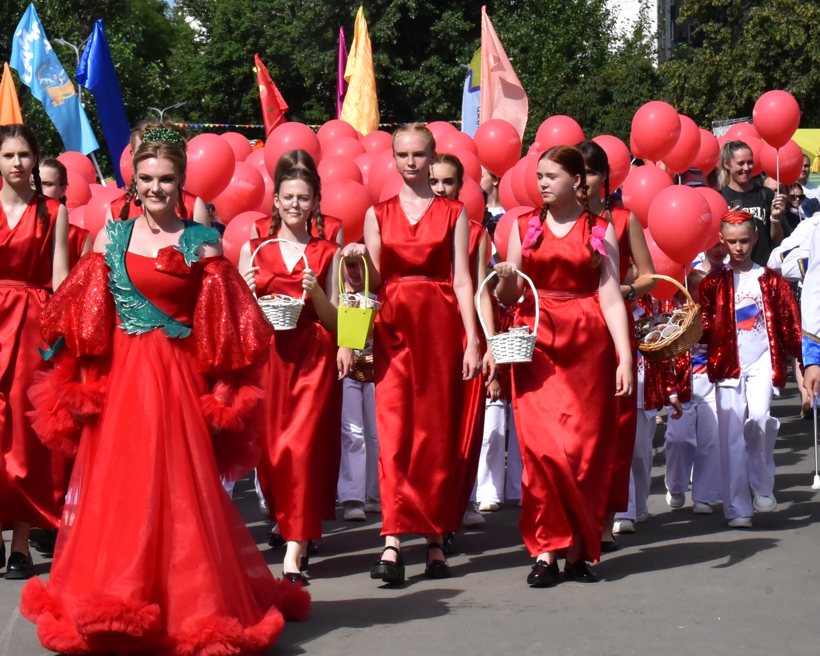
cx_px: 128
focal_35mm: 124
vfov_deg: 12.4
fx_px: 3009
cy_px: 294
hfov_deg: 15.4
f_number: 16
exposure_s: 1/2500
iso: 2500
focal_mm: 52
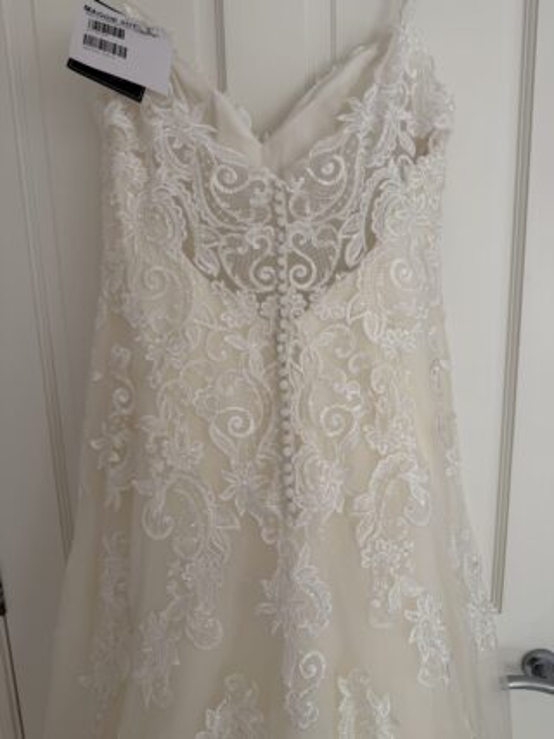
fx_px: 512
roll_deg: +1.0
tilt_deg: -13.0
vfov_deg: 71.6
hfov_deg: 56.8
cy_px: 370
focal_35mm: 24
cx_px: 277
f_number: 1.78
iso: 125
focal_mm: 6.76
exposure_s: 1/50
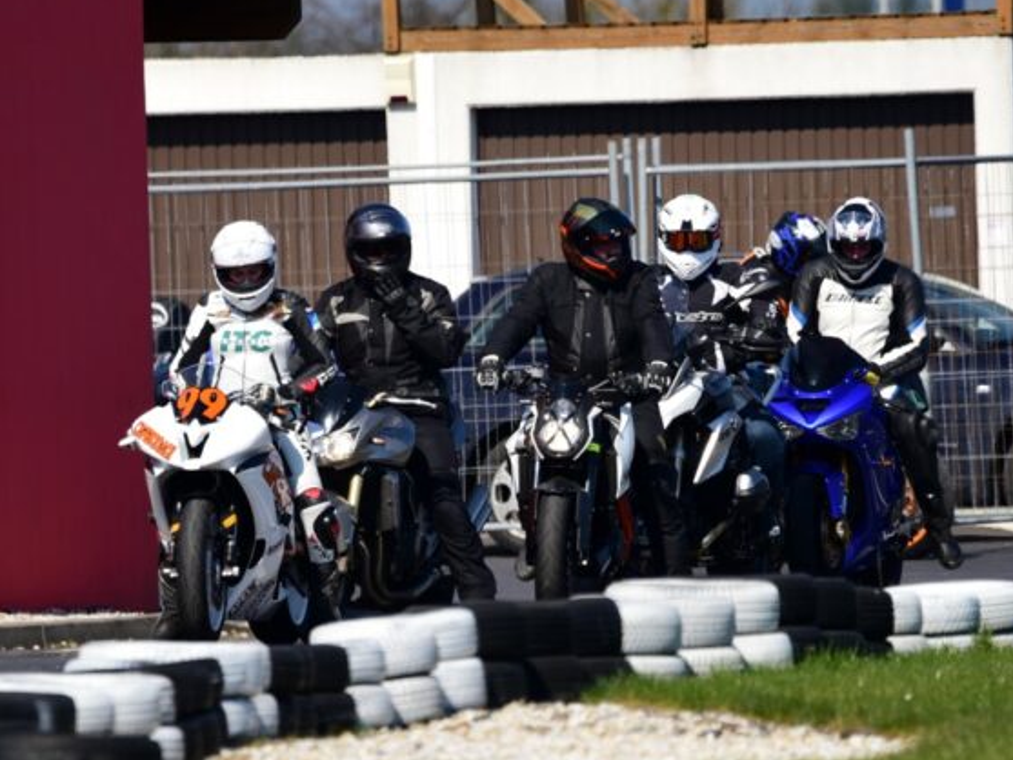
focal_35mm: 1061
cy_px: 425
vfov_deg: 1.4
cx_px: 522
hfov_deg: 1.9
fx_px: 31056
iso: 160
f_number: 6.3
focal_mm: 600
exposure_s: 1/640
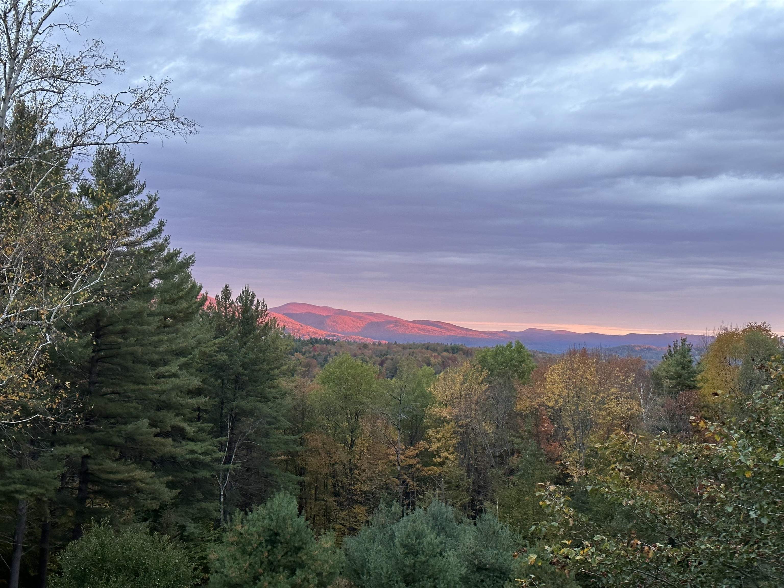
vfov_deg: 30.3
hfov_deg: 39.7
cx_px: 392
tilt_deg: +0.9
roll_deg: -1.8
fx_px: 1087
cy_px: 294
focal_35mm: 48
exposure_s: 1/60
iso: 200
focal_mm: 6.86
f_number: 1.78
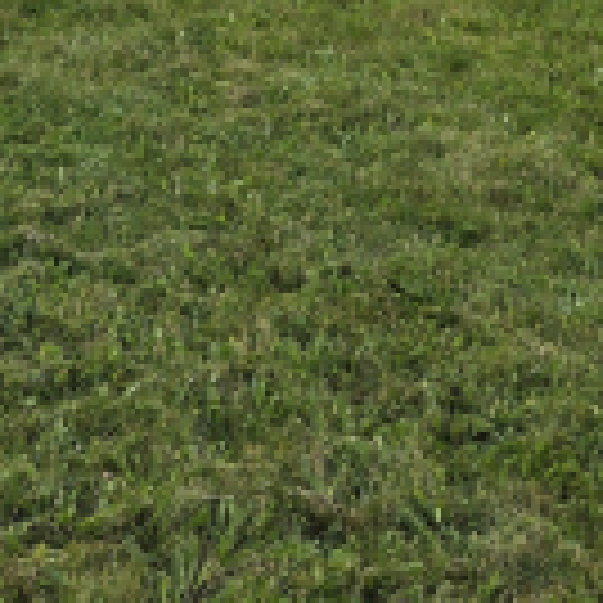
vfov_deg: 15.1
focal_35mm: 101
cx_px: 34
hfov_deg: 16.9
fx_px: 1991
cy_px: -454
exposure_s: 1/312
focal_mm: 5.4
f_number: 1.8
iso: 25
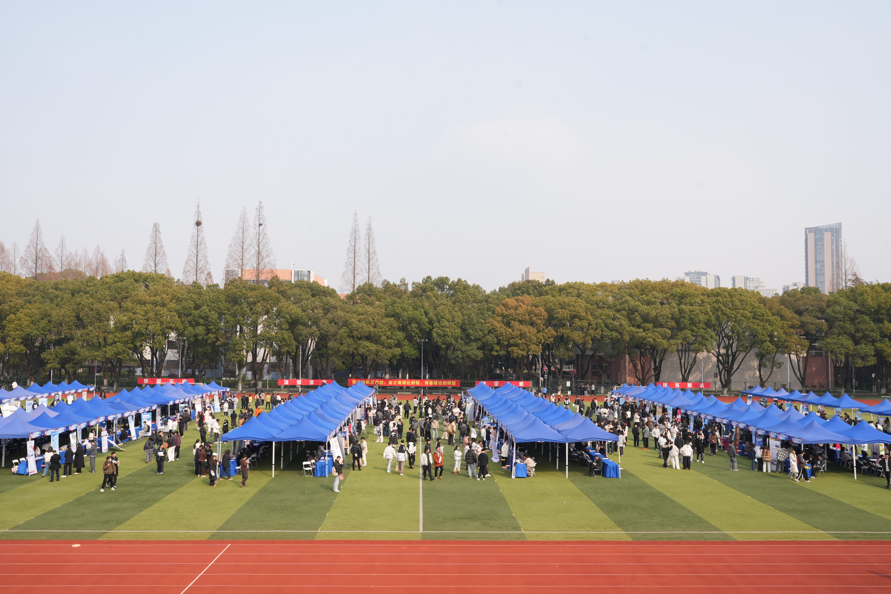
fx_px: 767
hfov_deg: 60.3
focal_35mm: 31
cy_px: 297
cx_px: 446
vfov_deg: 42.3
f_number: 11
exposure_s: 1/80
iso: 100
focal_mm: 31
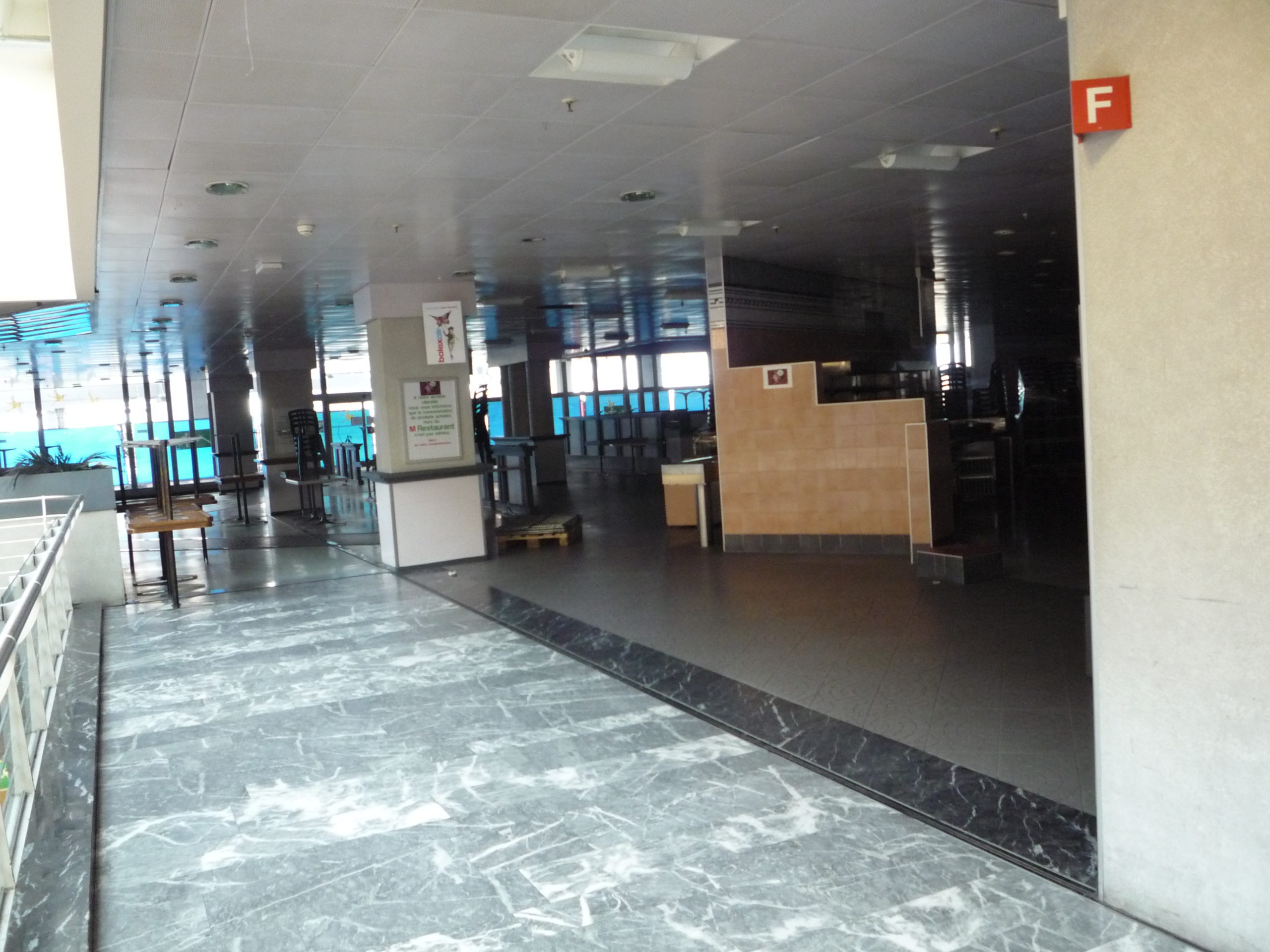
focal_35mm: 30
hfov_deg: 60.0
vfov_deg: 46.8
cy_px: 476
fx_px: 1101
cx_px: 635
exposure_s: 1/20
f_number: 3.3
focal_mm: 5.2
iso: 400
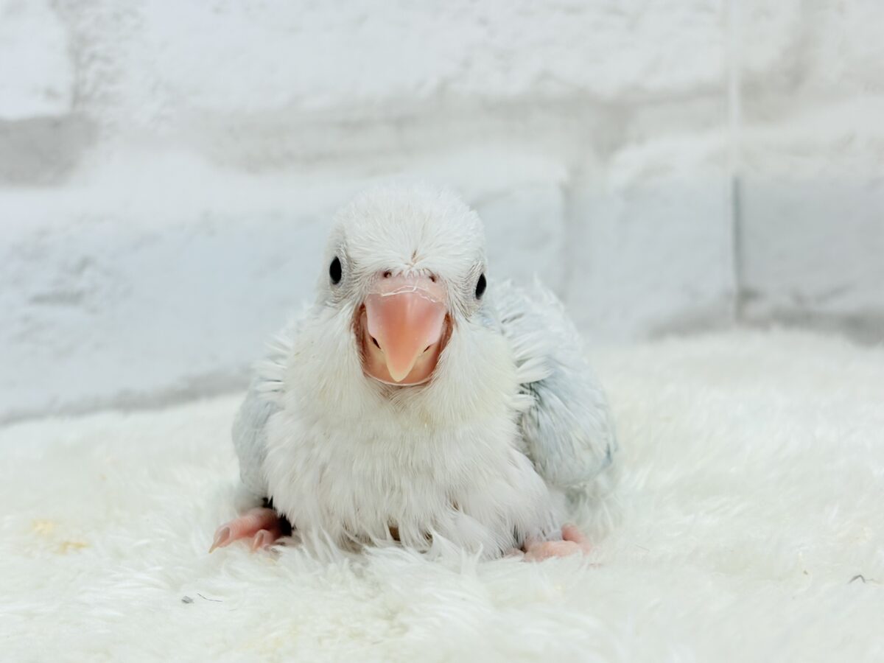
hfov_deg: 36.8
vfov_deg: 28.0
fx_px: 1328
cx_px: 442
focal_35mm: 52
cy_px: 332
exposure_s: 1/100
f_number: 1.6
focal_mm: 5.96
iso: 50
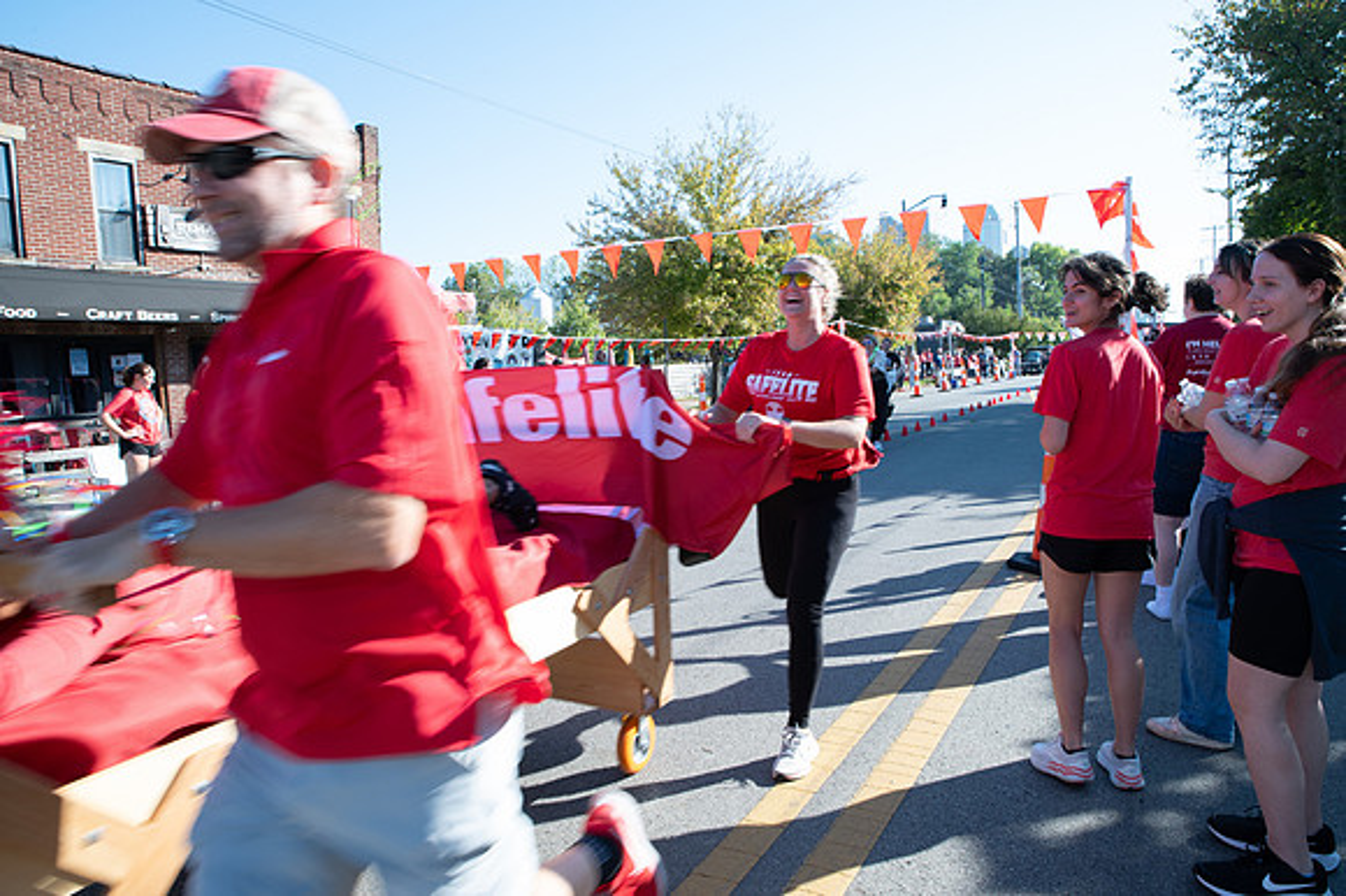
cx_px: 673
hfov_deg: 73.8
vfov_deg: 53.1
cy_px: 448
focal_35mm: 24
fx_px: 897
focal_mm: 24
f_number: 11
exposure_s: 1/200
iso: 500
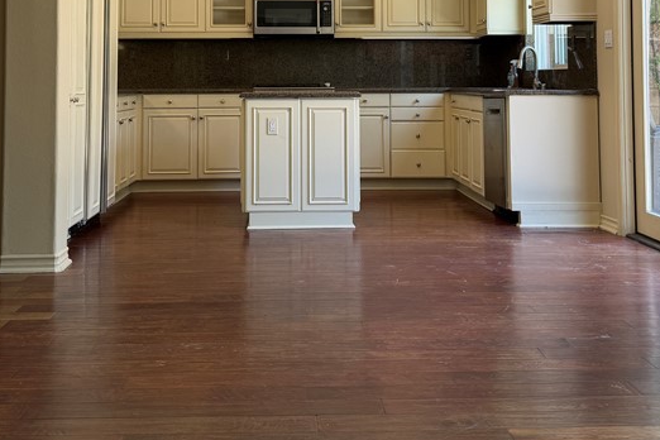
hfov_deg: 40.3
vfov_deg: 26.6
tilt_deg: +3.8
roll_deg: +0.1
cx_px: 315
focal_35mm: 49
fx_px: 898
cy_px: 44
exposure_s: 1/121
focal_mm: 6.76
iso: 64
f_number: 1.78
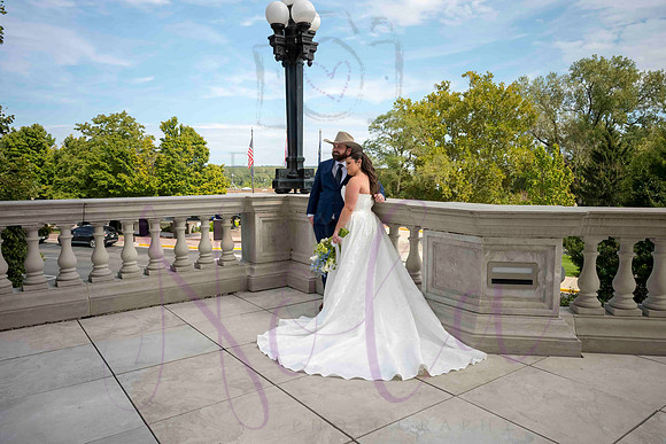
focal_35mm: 26
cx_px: 341
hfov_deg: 70.0
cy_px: 220
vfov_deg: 50.1
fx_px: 476
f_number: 14
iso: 640
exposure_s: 1/400
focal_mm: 24
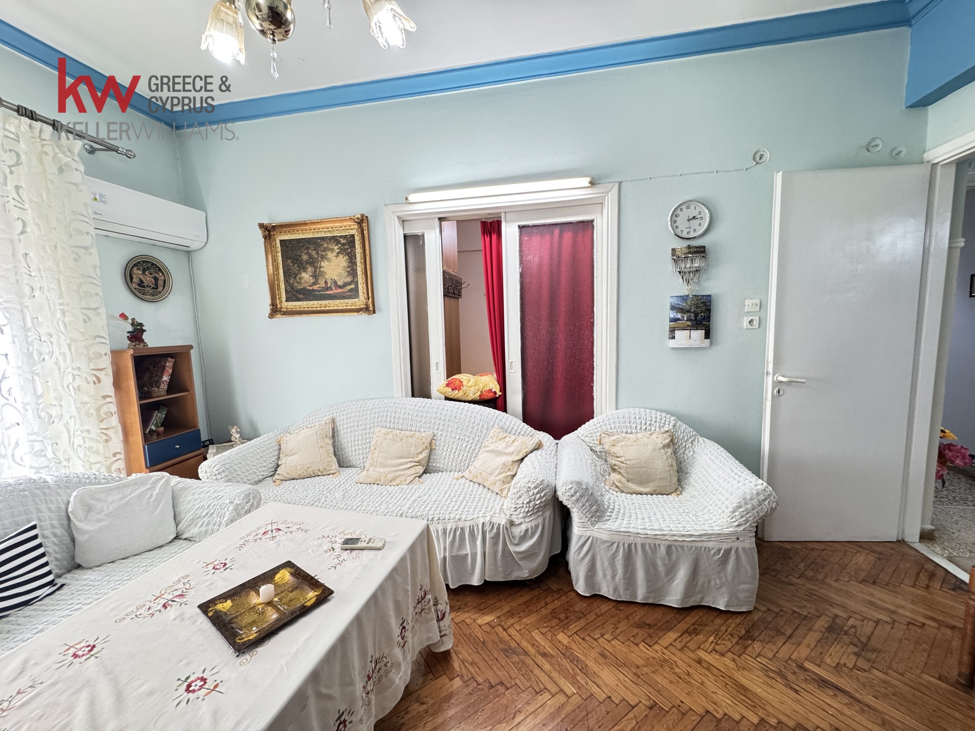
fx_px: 394
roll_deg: +2.0
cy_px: 366
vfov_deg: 85.7
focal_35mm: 14
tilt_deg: -5.8
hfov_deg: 102.1
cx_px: 488
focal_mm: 2.22
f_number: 2.2
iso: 250
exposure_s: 1/50
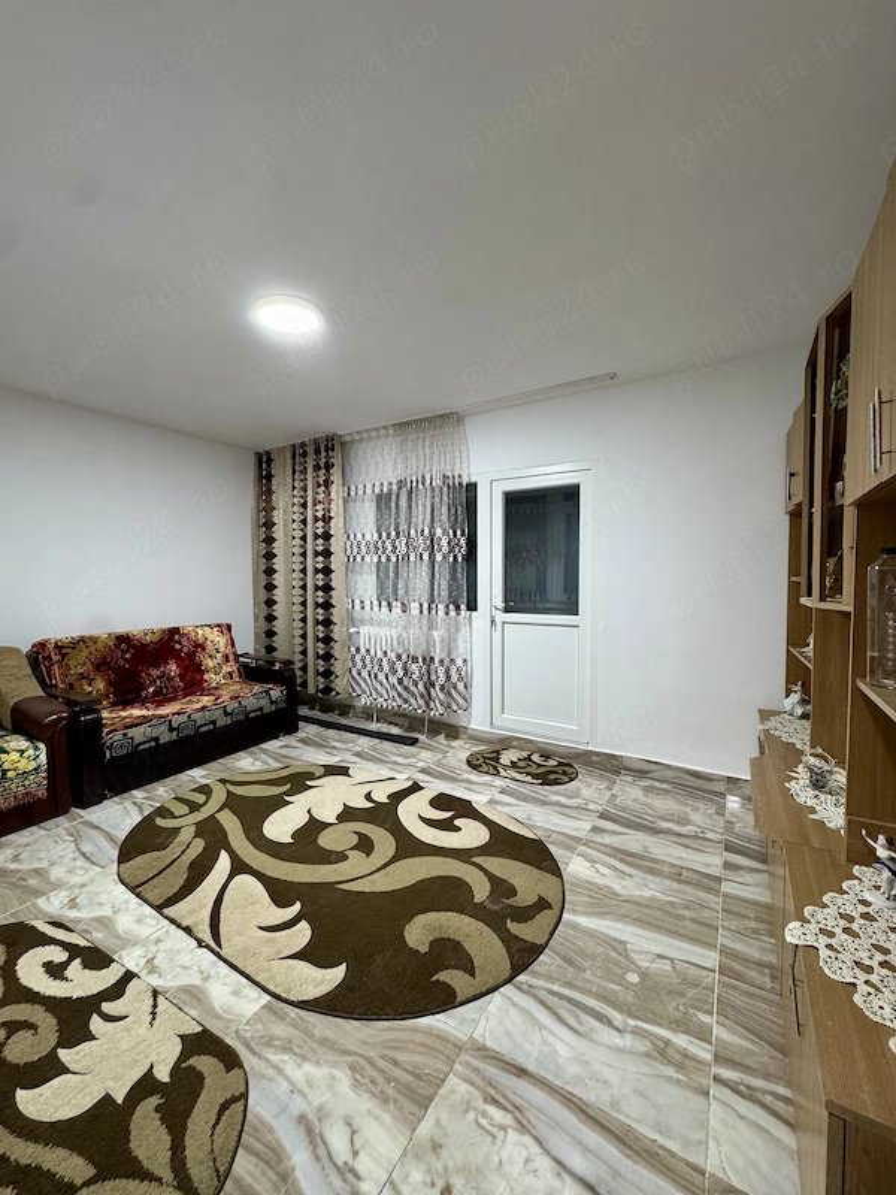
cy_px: 598
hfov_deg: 85.7
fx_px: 483
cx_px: 448
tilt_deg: -2.6
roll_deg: +0.0
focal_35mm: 14
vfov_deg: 102.1
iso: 200
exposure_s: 1/50
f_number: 2.2
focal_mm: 2.22
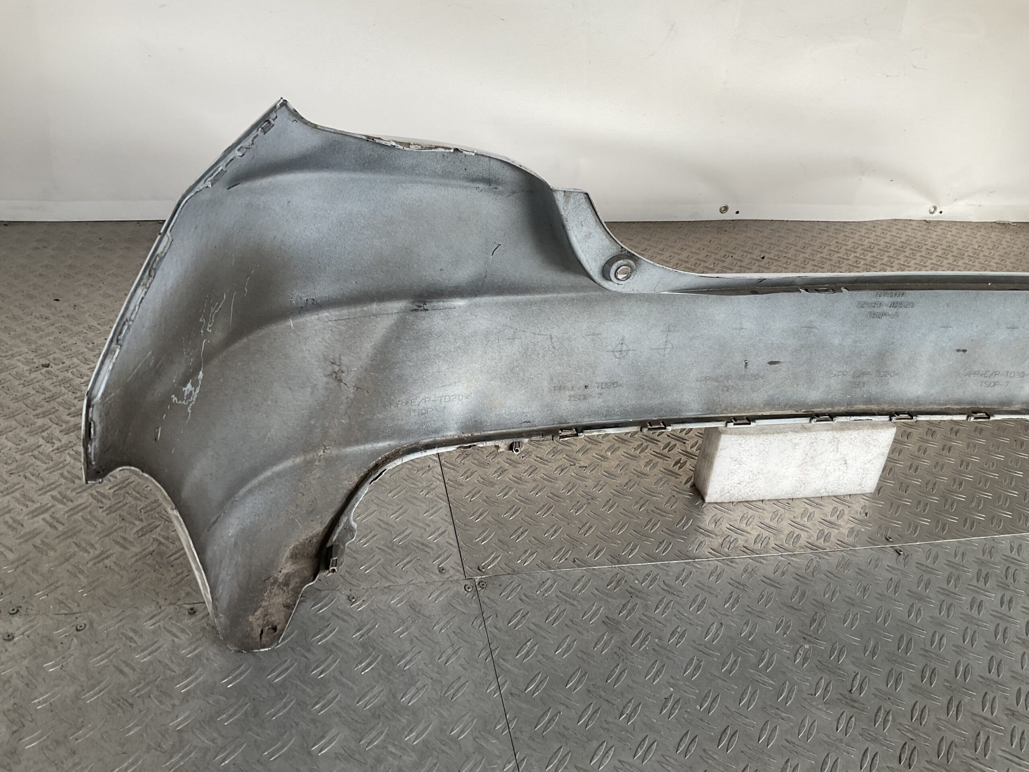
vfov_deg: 48.2
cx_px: 514
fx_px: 862
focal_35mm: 29
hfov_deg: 61.7
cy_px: 386
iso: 25
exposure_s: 1/100
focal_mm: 3
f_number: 1.8
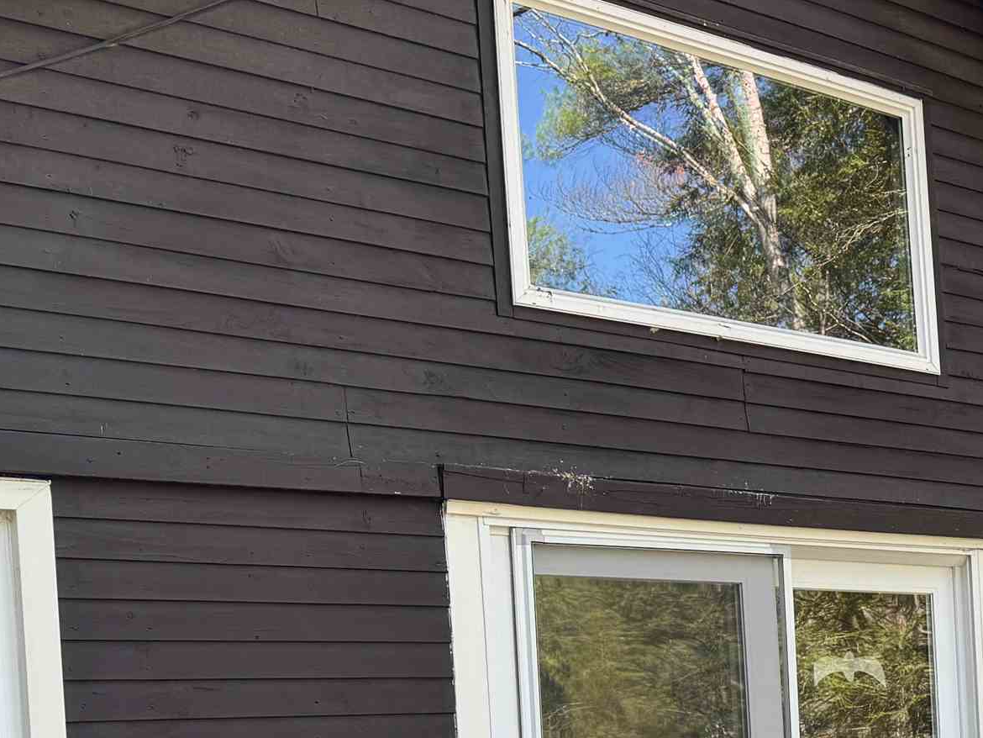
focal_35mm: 63
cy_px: 752
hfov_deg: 26.7
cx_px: 1222
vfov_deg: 22.3
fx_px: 1789
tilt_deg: -0.9
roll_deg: +3.3
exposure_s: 1/212
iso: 64
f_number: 1.78
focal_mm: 6.76
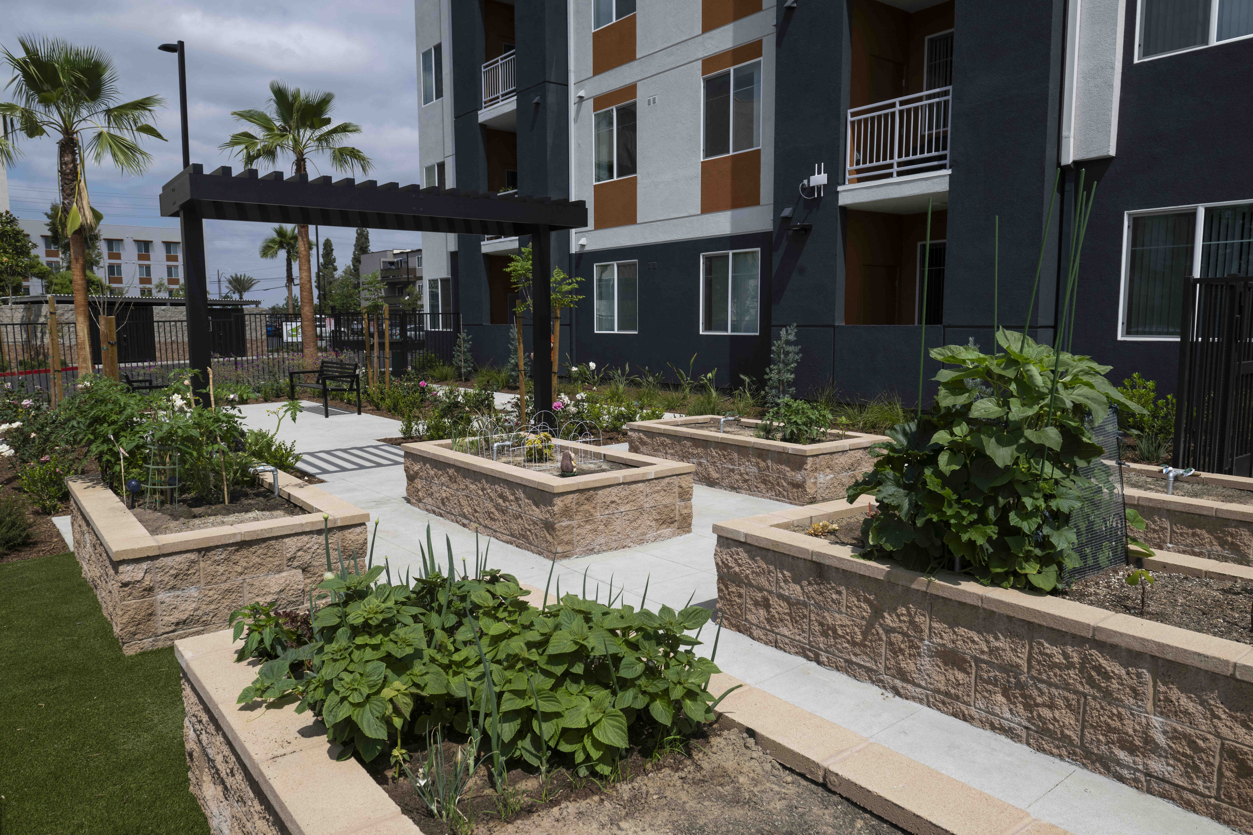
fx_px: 835
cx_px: 626
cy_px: 418
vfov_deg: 53.1
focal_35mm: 24
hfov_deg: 73.7
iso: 200
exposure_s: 1/1000
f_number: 8
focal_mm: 24
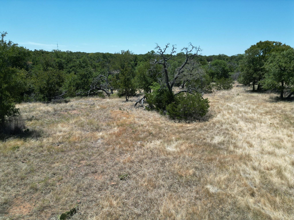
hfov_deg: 71.6
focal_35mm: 24
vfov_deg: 56.8
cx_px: 147
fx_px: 204
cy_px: 110
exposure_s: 1/2500
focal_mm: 6.72
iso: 100
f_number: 1.7
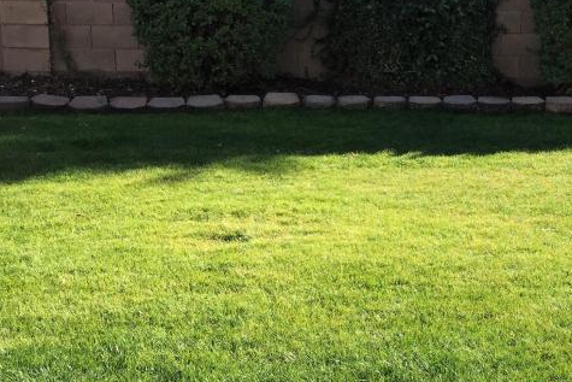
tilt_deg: -10.3
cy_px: 159
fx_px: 1033
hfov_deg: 29.6
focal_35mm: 65
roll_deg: -3.1
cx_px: 517
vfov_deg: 20.9
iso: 32
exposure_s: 1/682
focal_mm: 4.15
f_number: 2.2
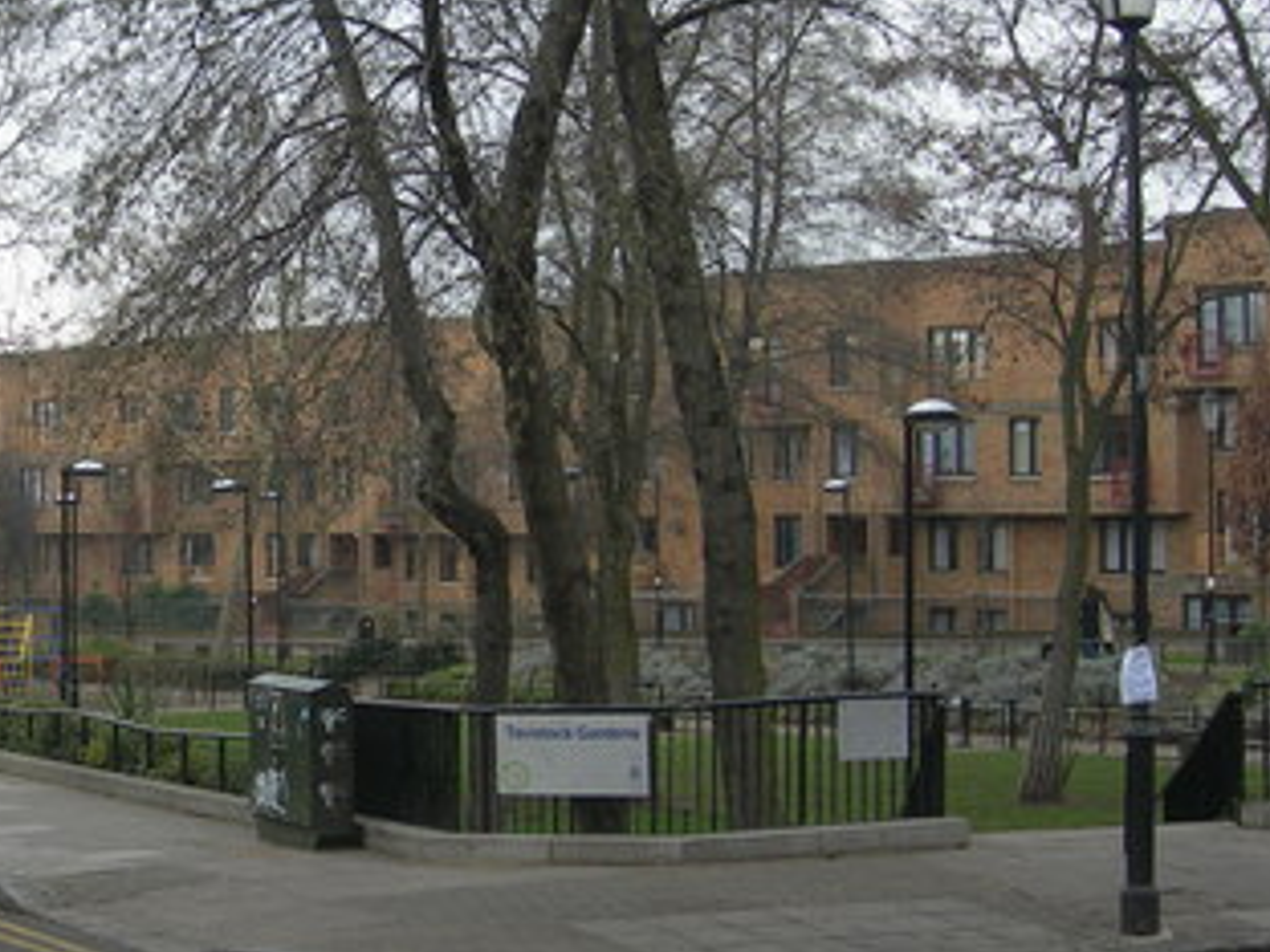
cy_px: 533
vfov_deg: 18.9
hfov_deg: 24.1
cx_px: 65
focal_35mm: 78
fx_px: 2862
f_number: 2.8
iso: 50
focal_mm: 7.8
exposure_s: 1/219
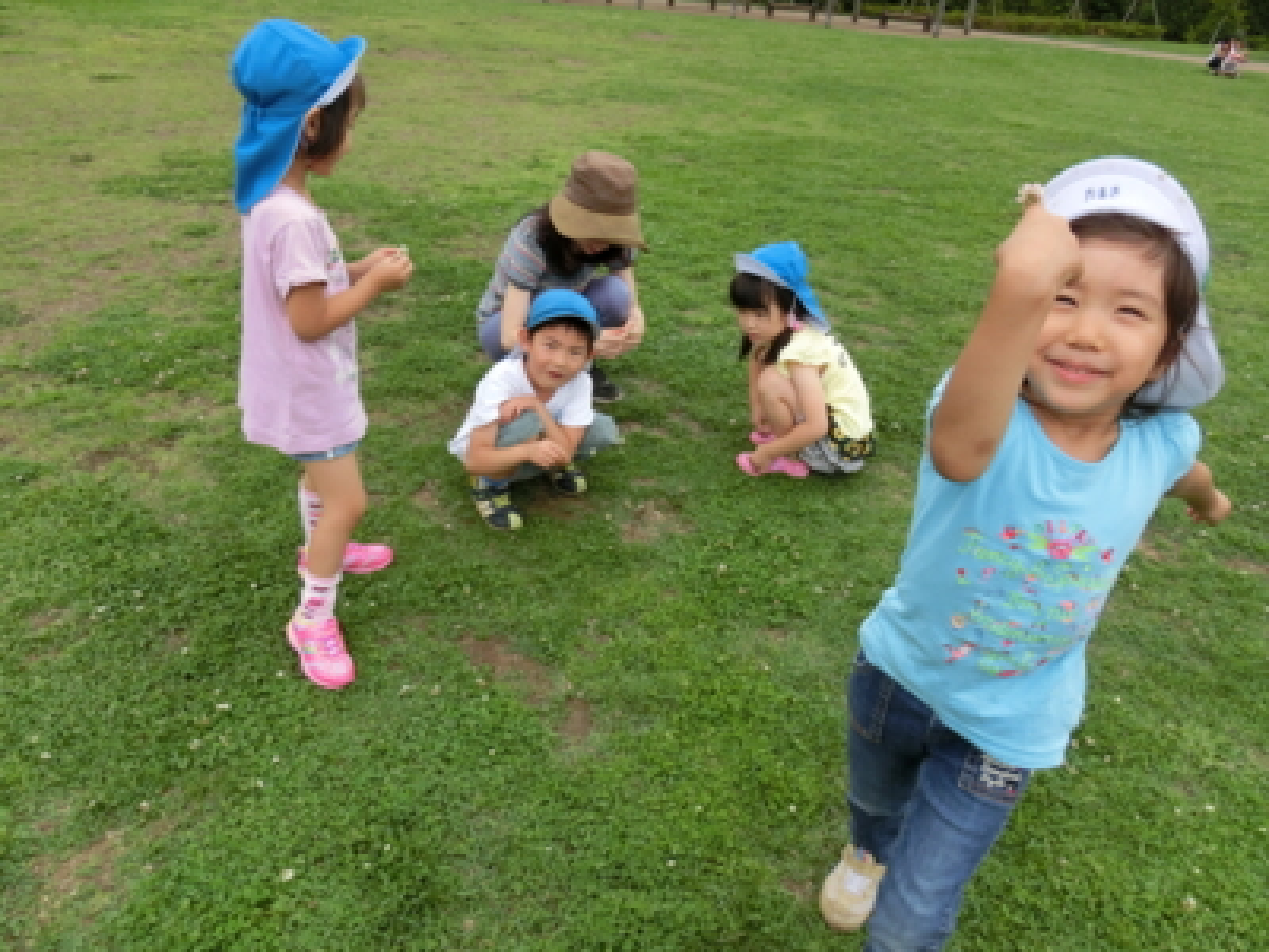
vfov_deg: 54.9
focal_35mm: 25
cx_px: 634
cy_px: 476
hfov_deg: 69.4
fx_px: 916
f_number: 3.5
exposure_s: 1/1000
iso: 200
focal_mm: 4.5
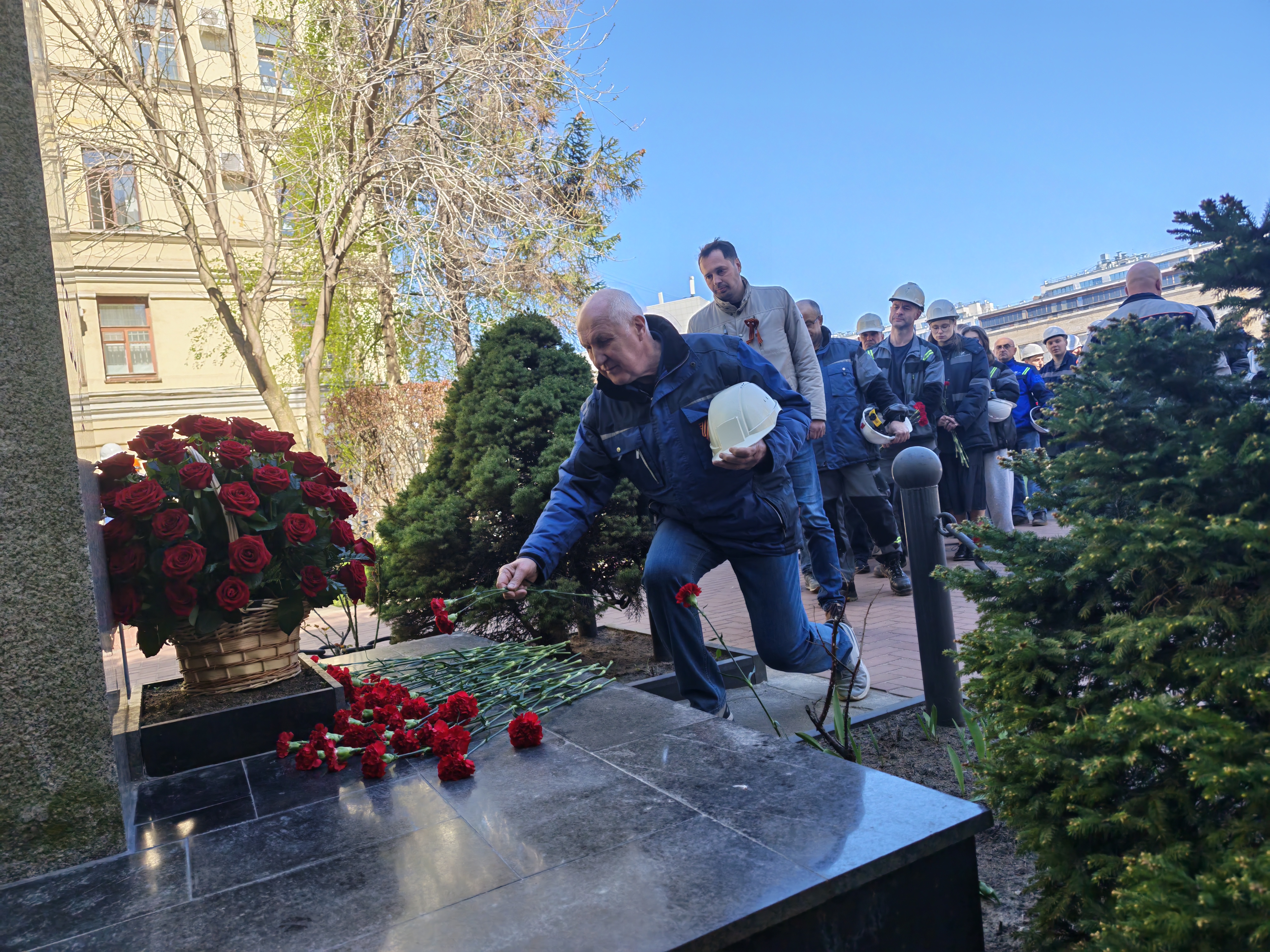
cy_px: 476
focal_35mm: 23
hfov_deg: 73.9
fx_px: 844
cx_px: 635
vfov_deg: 58.9
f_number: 1.6
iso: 160
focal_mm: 6.55
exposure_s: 1/670
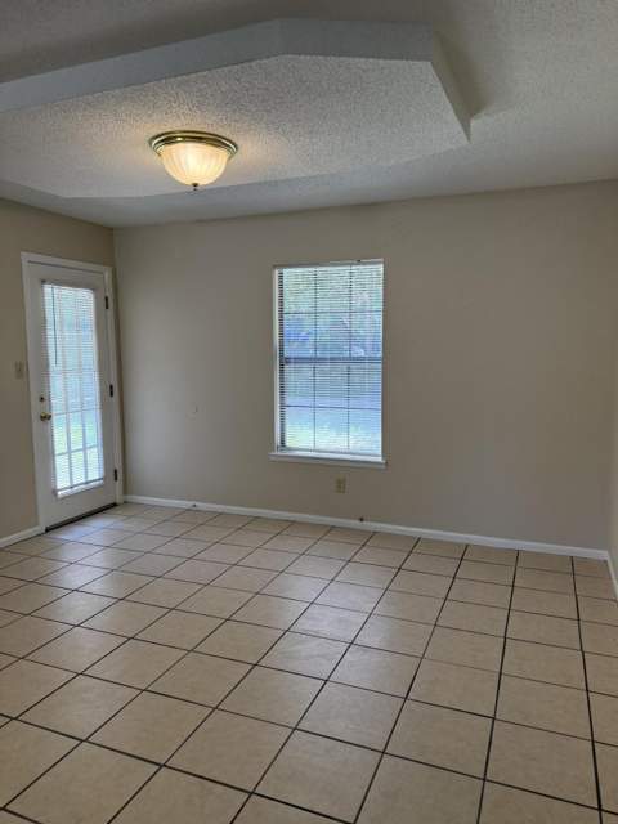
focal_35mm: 24
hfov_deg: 56.8
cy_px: 412
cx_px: 309
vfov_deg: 71.6
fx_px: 571
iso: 160
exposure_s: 1/166
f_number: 1.78
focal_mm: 6.76
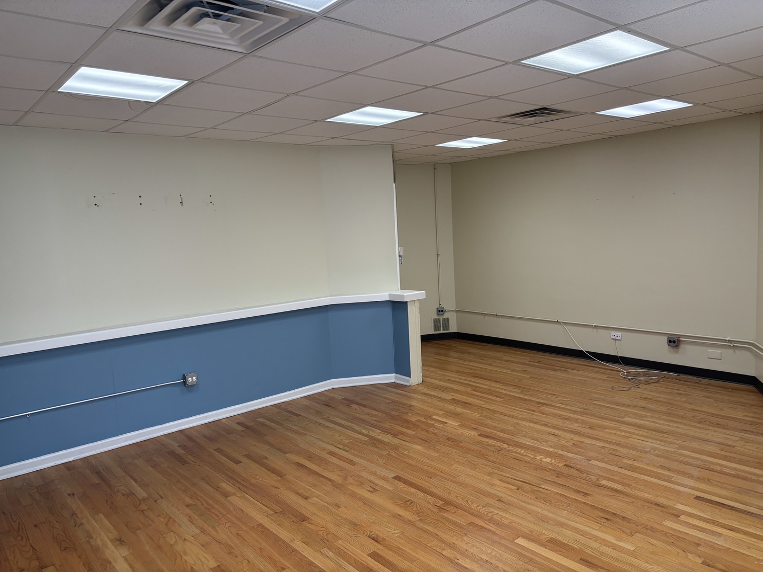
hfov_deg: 67.3
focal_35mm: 26
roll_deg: +3.1
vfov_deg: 53.1
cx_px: 382
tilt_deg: -6.8
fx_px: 573
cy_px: 286
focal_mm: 5.96
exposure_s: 1/120
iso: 100
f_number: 1.6
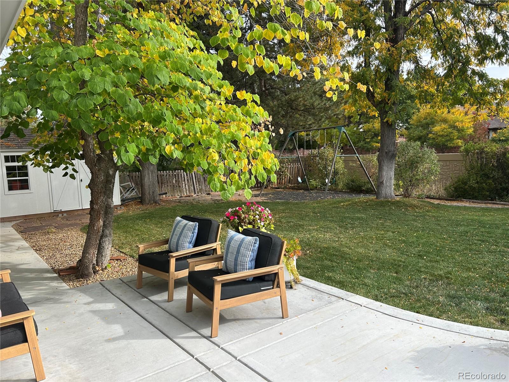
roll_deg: +2.6
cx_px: 254
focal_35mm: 26
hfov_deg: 67.3
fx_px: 382
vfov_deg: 53.1
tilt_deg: -6.0
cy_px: 191
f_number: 1.5
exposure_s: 1/1079
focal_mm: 5.7
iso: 50
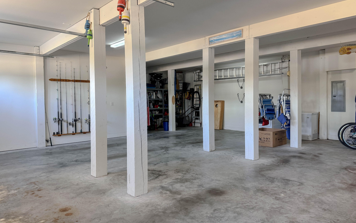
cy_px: 107
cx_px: 180
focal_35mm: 26
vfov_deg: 47.6
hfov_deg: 70.4
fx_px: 252
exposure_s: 1/60
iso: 160
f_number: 1.8
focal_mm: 6.76
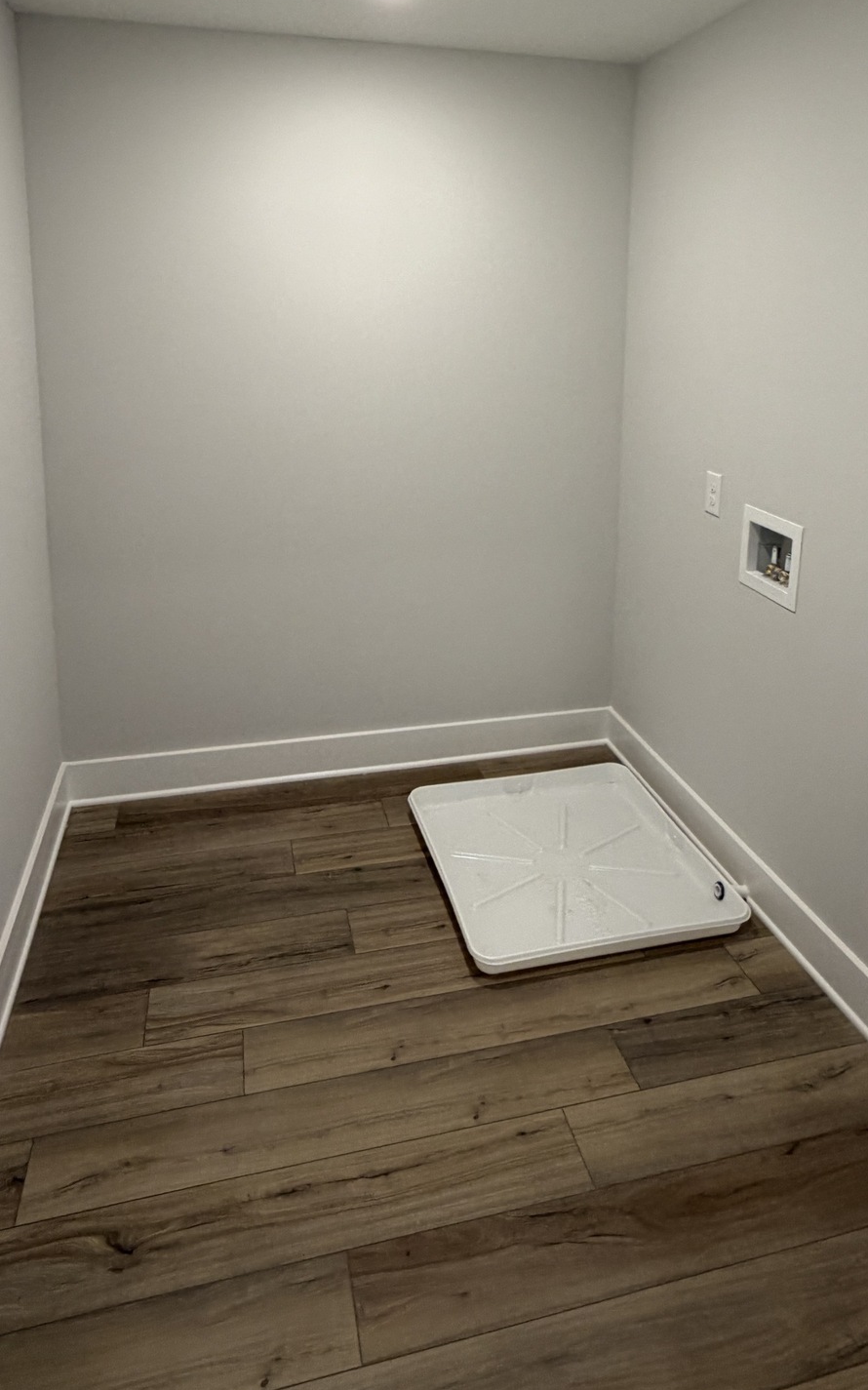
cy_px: 463
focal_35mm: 24
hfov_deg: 51.0
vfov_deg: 72.6
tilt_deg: -8.9
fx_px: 909
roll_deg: -0.5
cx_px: 453
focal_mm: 2.22
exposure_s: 1/120
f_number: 2.2
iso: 250
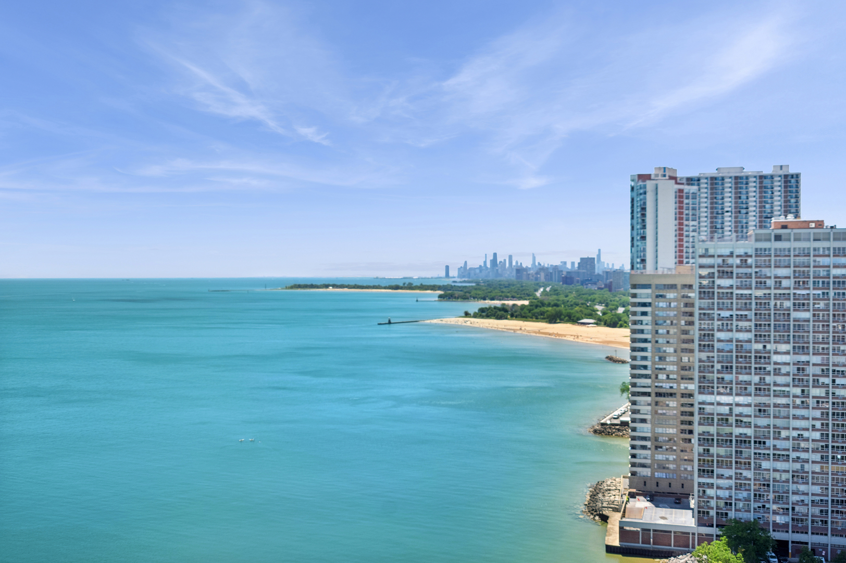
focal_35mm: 36
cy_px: 282
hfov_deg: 53.2
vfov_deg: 36.8
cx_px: 423
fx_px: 845
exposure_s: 1/500
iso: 400
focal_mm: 24
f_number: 8
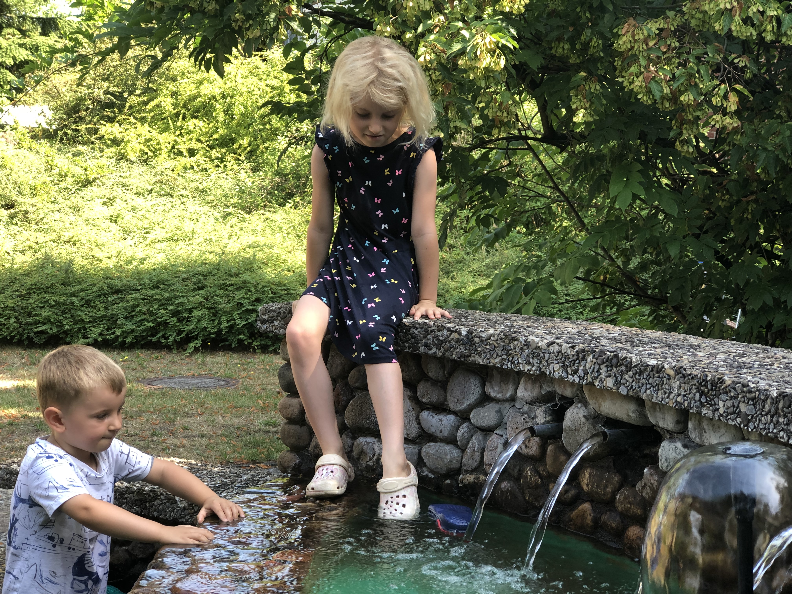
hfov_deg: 33.8
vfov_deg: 25.7
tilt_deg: -5.4
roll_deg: -0.7
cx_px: 396
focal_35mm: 57
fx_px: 1304
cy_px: 297
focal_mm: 6.6
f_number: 2.8
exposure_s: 1/60
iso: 25
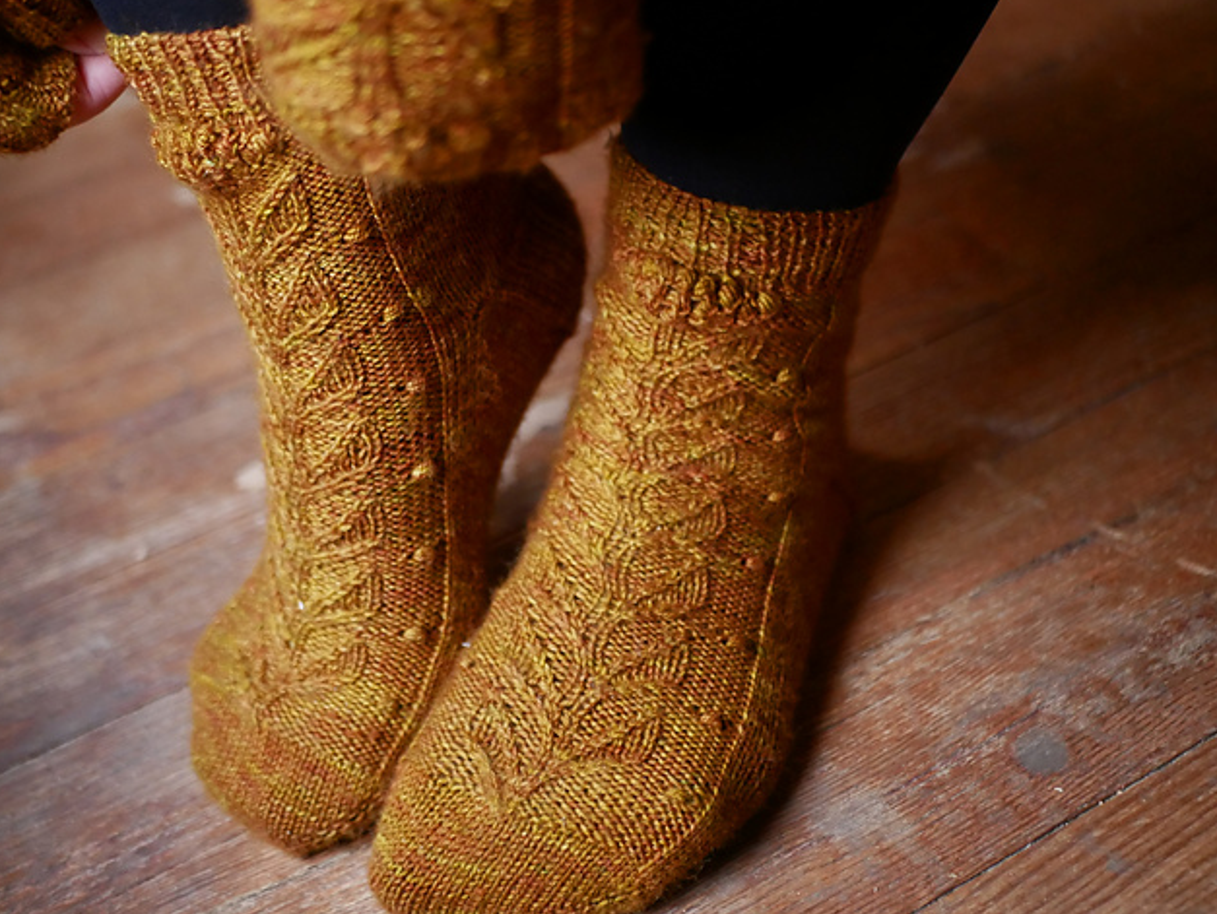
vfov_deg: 28.6
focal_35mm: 51
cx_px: 609
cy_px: 454
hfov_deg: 37.5
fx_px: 1794
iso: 3200
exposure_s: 1/60
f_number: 1.7
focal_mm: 25
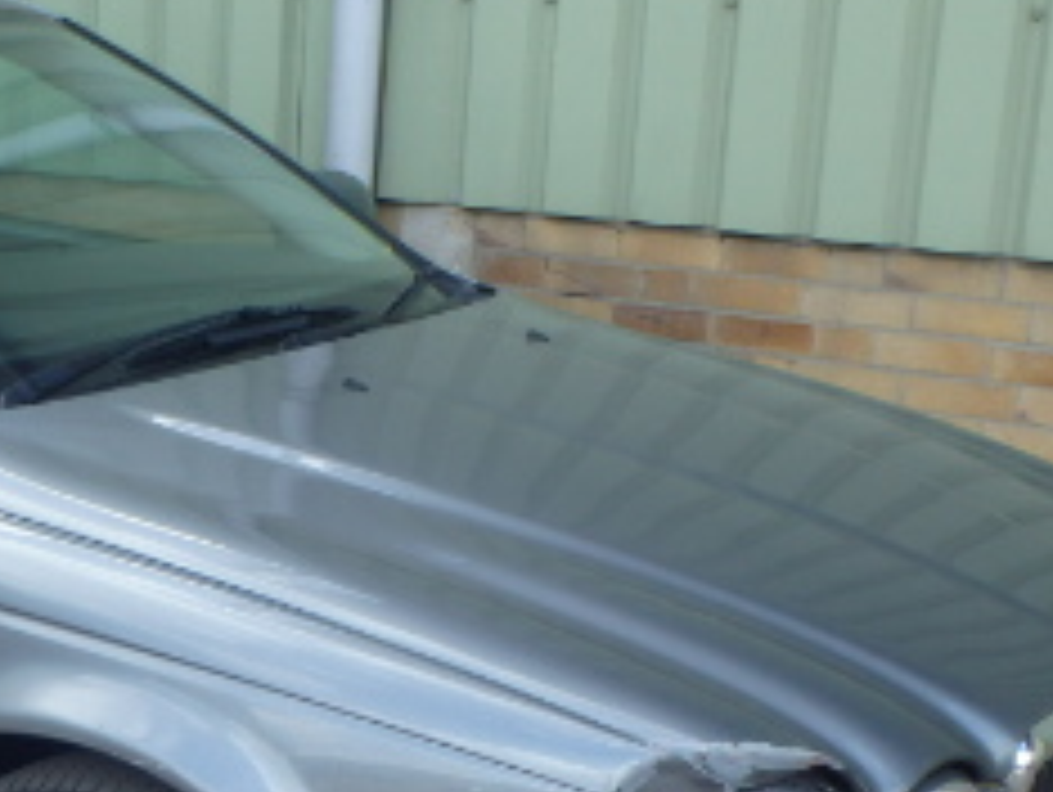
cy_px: 688
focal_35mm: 82
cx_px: -54
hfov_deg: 22.7
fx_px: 2497
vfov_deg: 17.8
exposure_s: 1/200
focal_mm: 5.4
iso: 125
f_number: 4.1
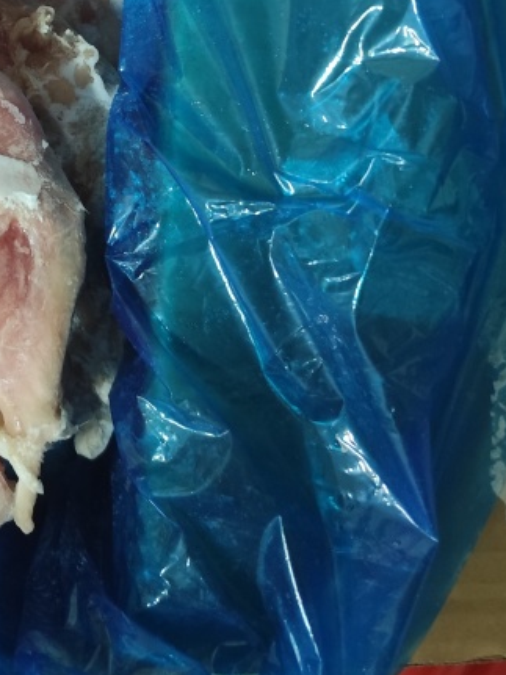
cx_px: -75
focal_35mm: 57
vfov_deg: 31.3
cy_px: 4
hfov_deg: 23.7
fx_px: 1111
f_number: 1.65
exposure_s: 1/25
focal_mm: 6.14
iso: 1600
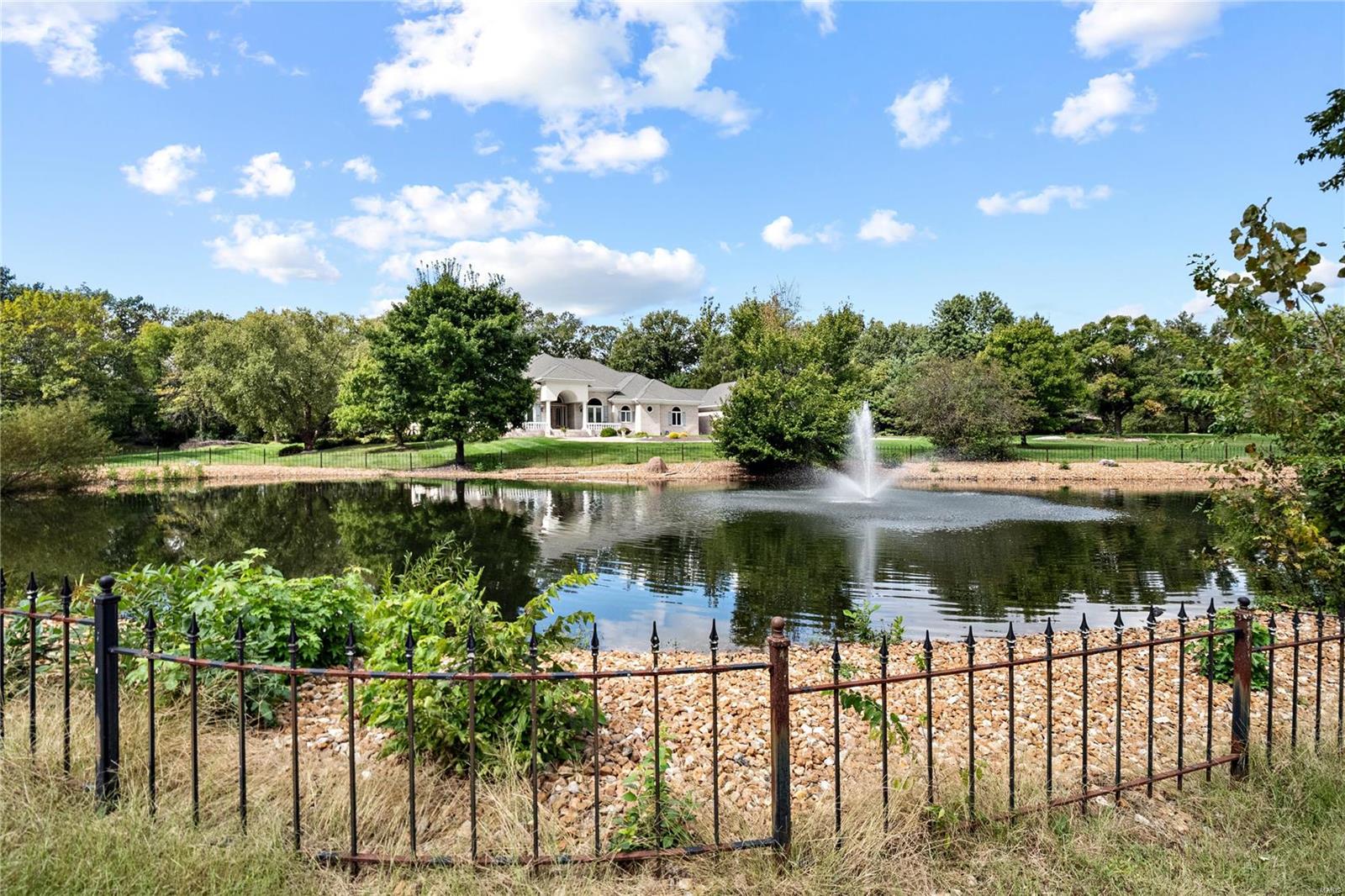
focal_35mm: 16
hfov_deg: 96.7
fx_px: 598
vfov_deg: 73.7
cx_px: 672
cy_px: 448
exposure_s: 1/400
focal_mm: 8
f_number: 8
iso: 400
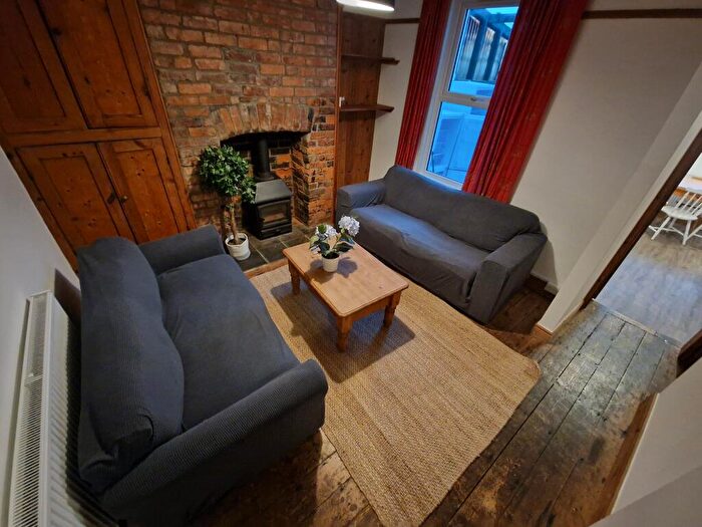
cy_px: 264
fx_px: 264
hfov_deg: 106.2
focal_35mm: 13
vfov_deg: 89.9
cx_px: 351
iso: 1000
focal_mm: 2.2
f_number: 2.2
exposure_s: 1/25
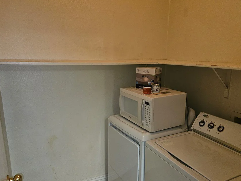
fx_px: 195
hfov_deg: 63.4
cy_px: 102
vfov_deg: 49.6
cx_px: 129
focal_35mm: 28
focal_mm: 5.4
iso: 100
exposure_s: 1/30
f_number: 1.8
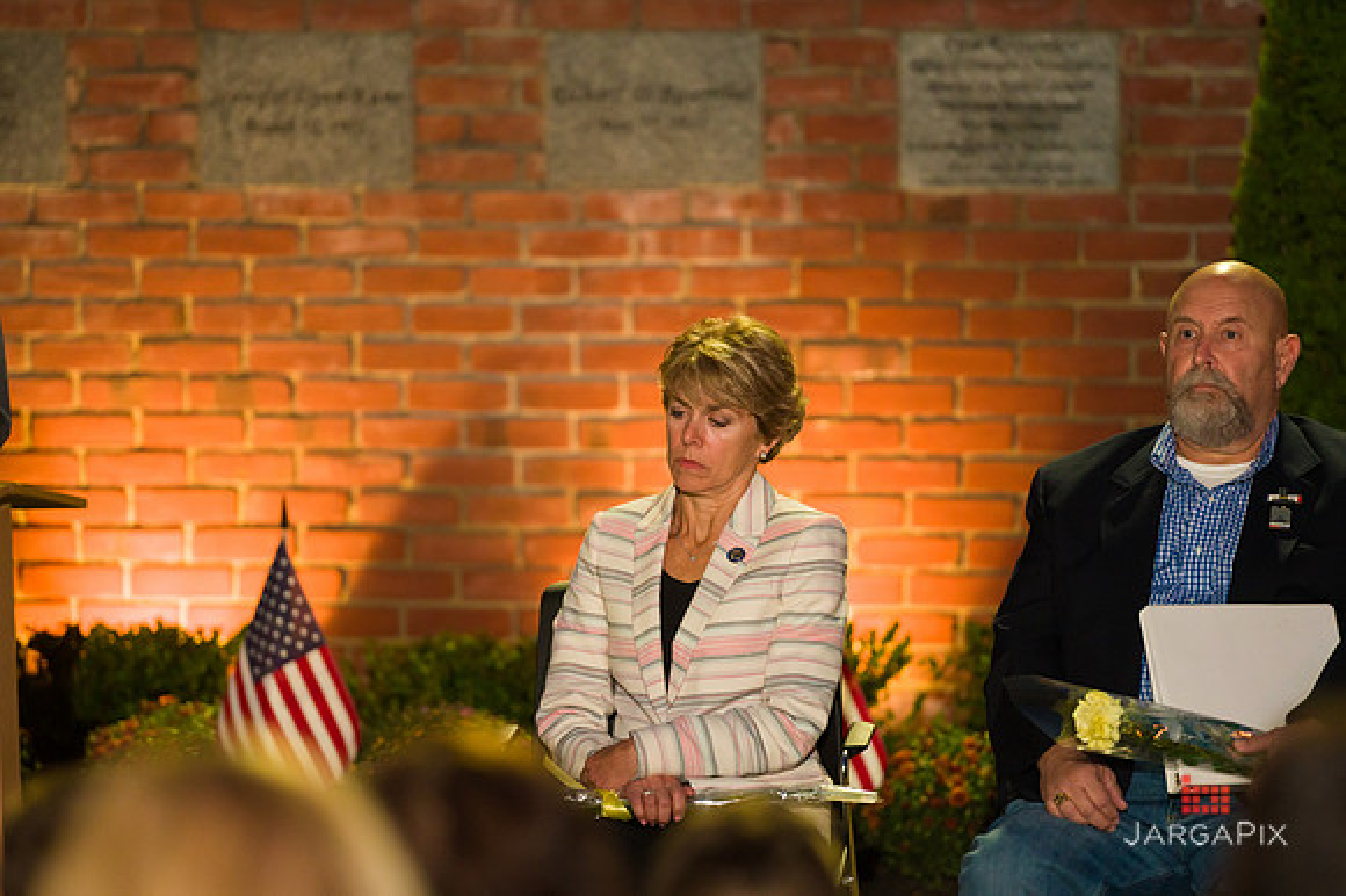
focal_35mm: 200
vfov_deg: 6.9
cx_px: 673
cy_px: 448
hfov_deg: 10.3
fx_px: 7473
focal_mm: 200
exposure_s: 1/100
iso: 3200
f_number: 3.2
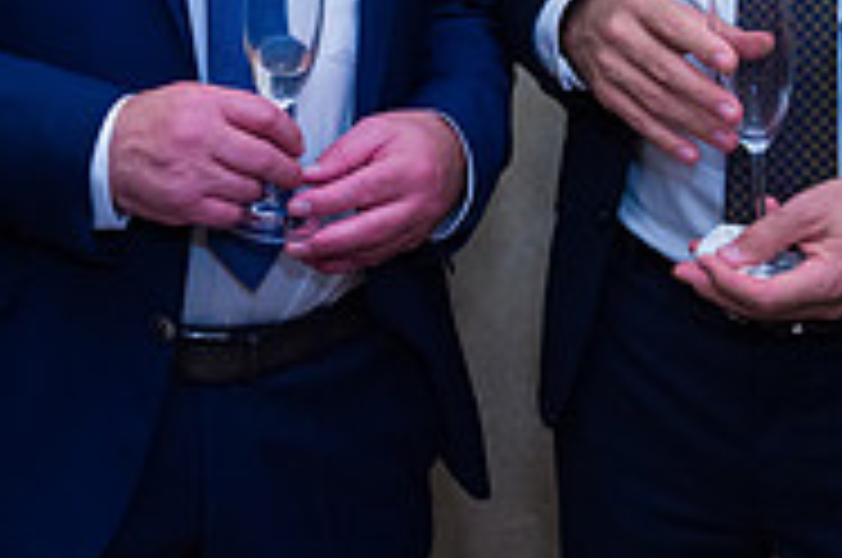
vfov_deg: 14.8
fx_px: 2055
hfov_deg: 22.8
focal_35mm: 88
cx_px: 154
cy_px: -175
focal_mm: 28
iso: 1600
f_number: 3.2
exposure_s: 1/125
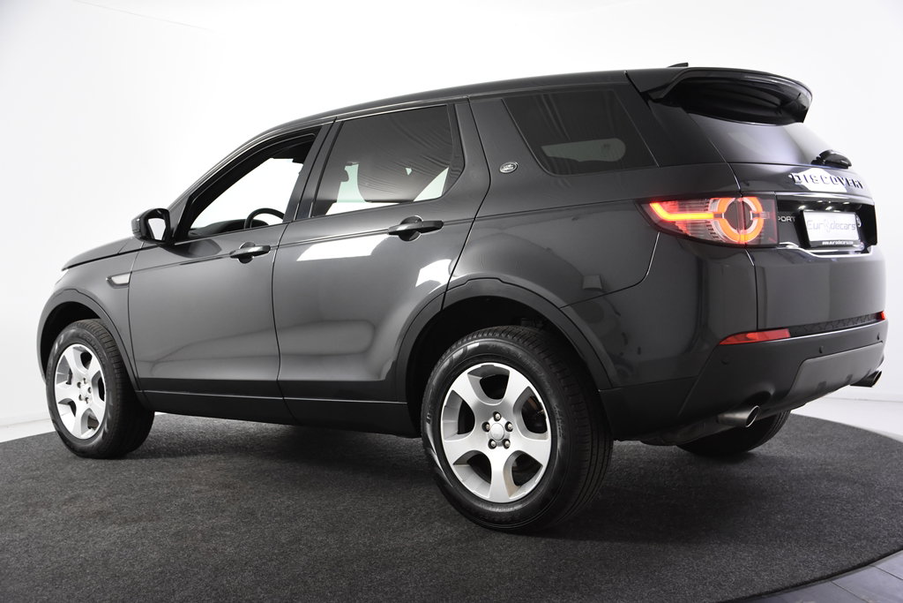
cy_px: 302
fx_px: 1054
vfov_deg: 31.9
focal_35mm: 42
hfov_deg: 46.4
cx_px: 452
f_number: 5
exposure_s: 1/60
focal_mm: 28
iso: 1600
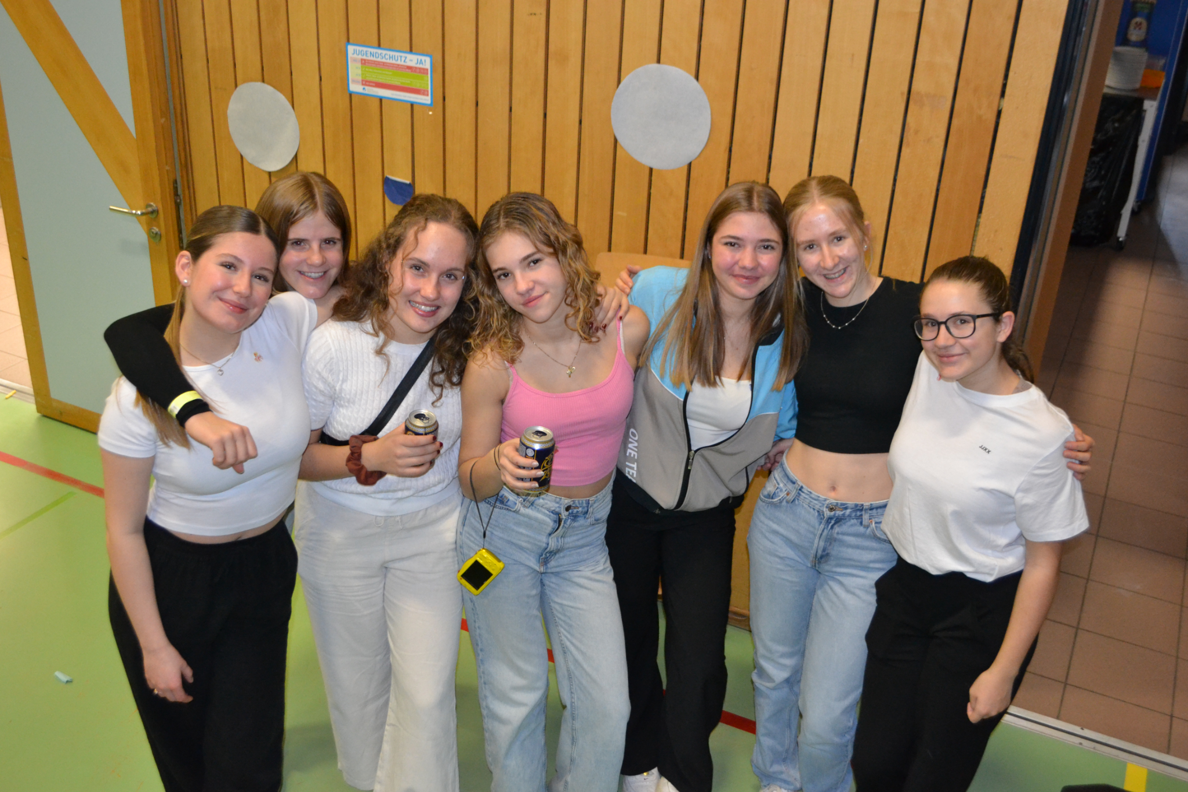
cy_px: 396
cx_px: 594
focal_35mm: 36
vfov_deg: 36.9
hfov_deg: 53.1
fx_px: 1188
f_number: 4
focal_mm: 24
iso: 2000
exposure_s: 1/60
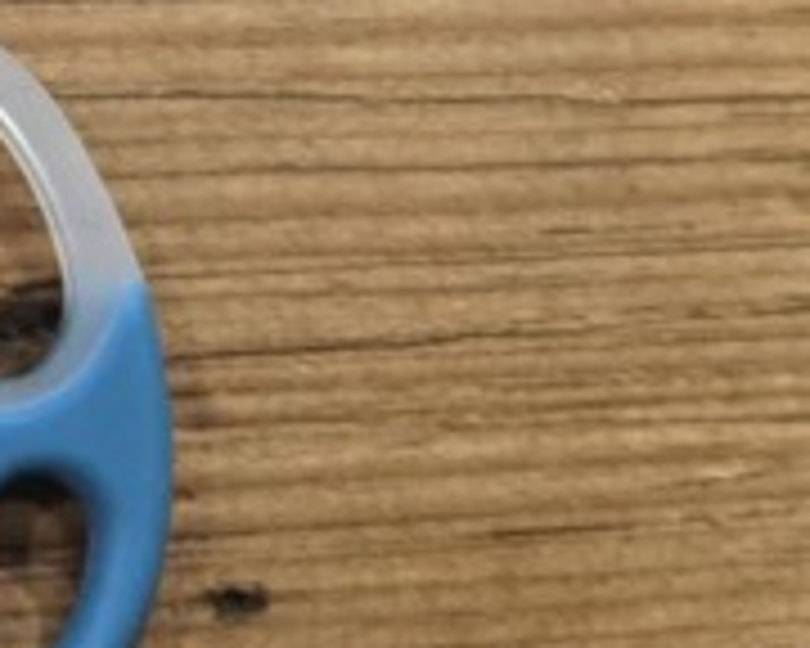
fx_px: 2805
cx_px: -522
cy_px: -382
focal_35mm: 117
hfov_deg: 14.9
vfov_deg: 12.4
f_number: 1.8
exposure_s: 1/40
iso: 496
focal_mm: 4.44
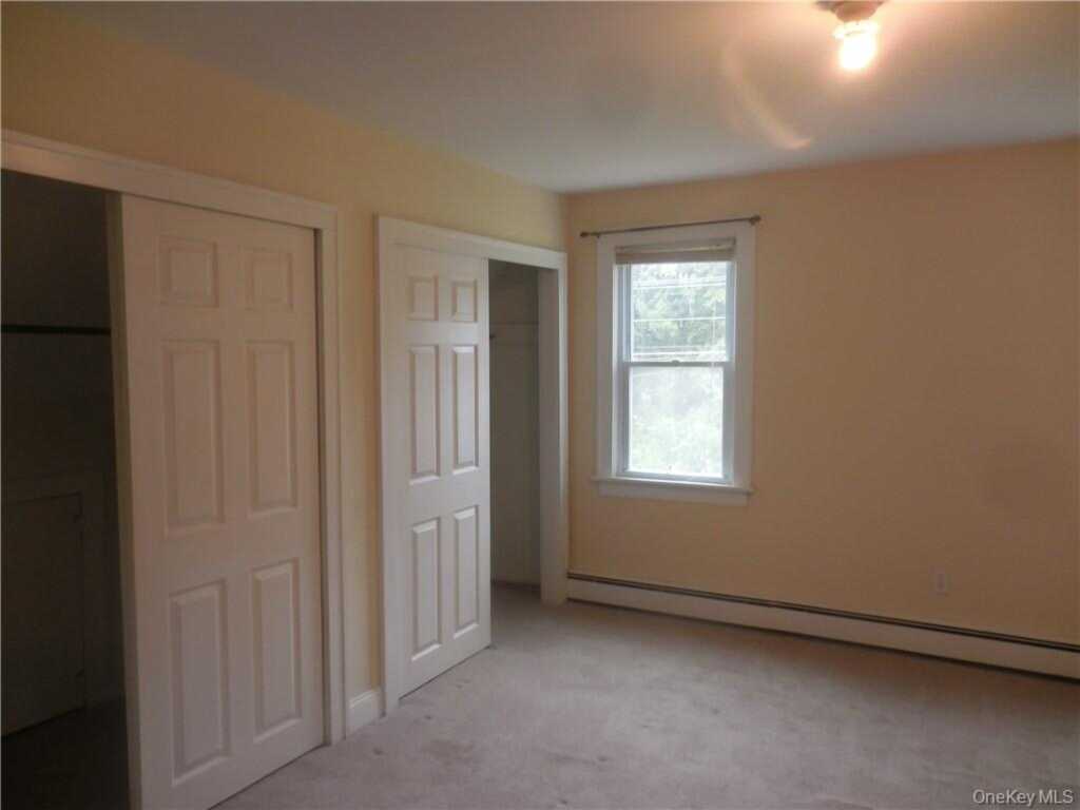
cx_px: 540
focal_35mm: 25
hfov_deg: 69.4
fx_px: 780
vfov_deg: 54.9
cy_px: 405
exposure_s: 1/30
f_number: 3.3
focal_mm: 4.5
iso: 160
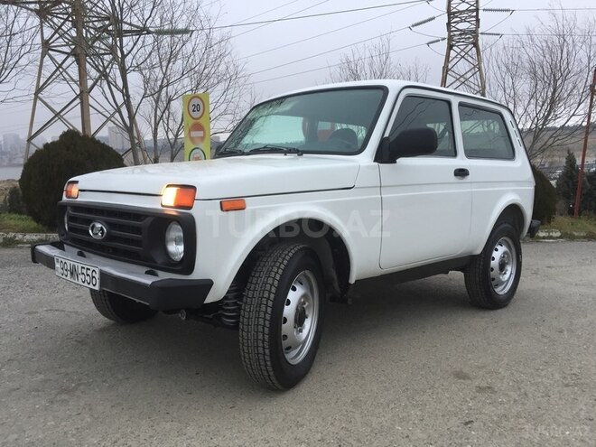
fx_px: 499
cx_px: 298
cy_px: 224
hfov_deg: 61.7
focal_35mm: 29
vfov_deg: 48.2
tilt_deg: -10.0
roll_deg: +2.9
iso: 32
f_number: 2.2
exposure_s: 1/33
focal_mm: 4.15
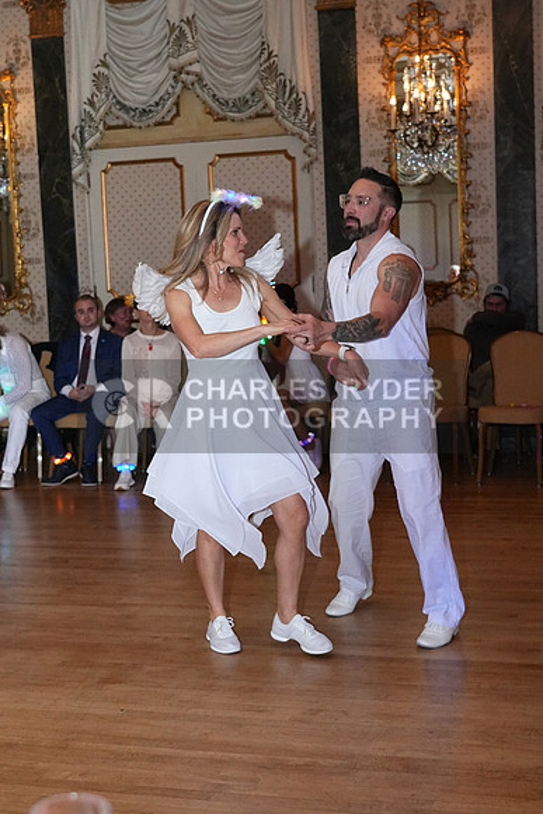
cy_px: 407
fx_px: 1221
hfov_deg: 25.1
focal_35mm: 54
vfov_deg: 36.9
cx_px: 272
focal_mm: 36
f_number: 4
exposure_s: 1/200
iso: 5000
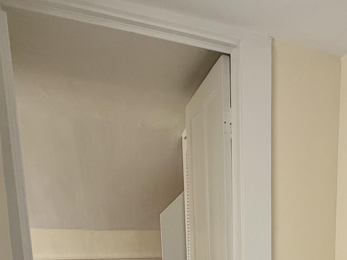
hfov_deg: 45.0
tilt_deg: -9.0
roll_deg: -1.7
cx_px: 319
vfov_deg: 33.4
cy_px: 290
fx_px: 371
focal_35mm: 37
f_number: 2.2
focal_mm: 2.22
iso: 100
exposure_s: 1/99
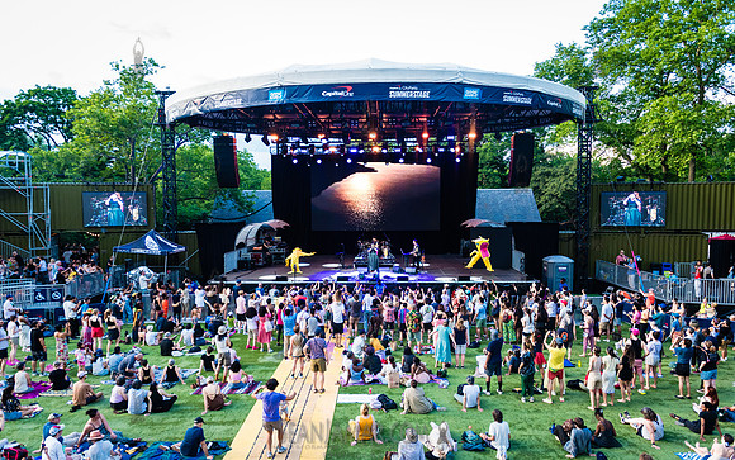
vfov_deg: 44.9
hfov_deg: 66.8
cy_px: 243
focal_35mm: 28
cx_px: 367
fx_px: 557
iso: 1000
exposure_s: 1/200
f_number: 3.5
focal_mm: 27
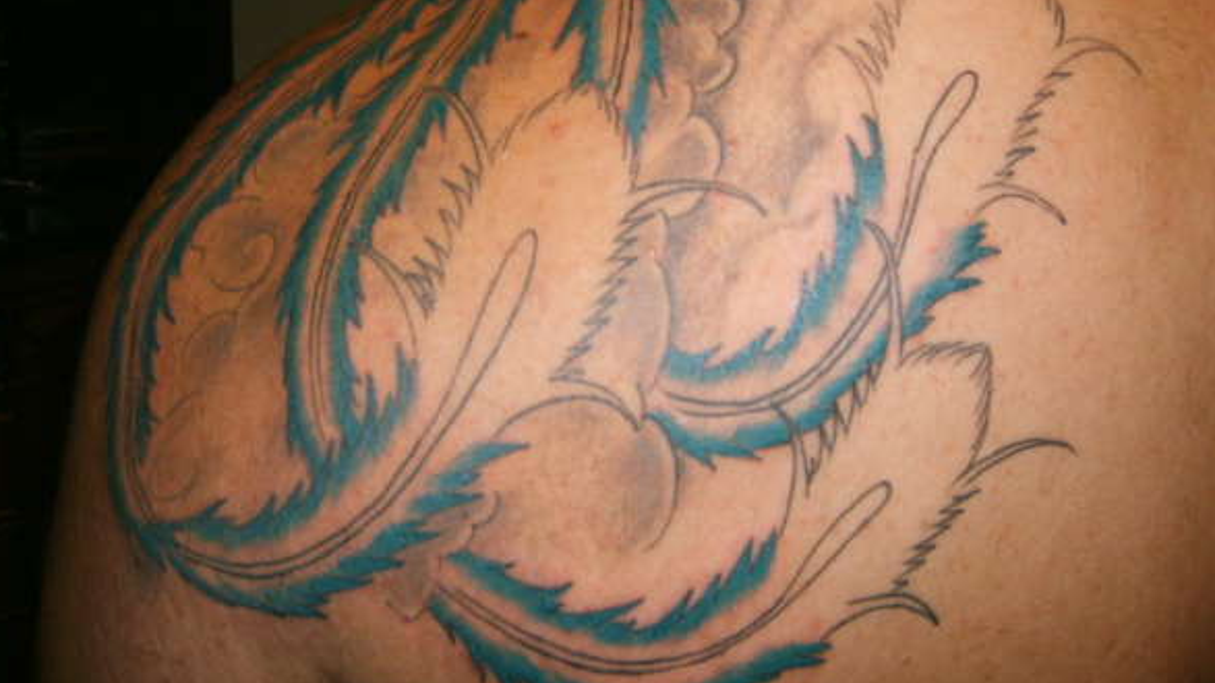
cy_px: 261
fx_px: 1256
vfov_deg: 30.3
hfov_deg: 51.6
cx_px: 596
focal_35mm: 39
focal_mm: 5.8
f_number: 2.8
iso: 100
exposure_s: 1/30
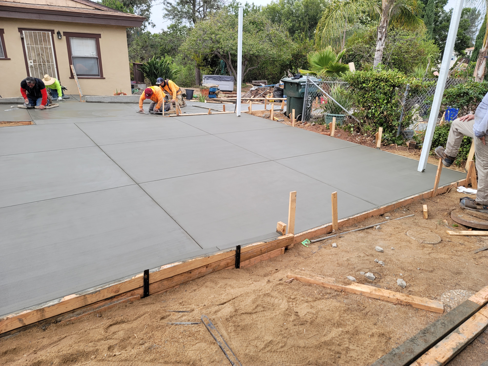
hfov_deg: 69.4
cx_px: 244
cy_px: 183
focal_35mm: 25
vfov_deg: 54.9
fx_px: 352
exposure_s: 1/119
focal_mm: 7
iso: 25
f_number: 1.8
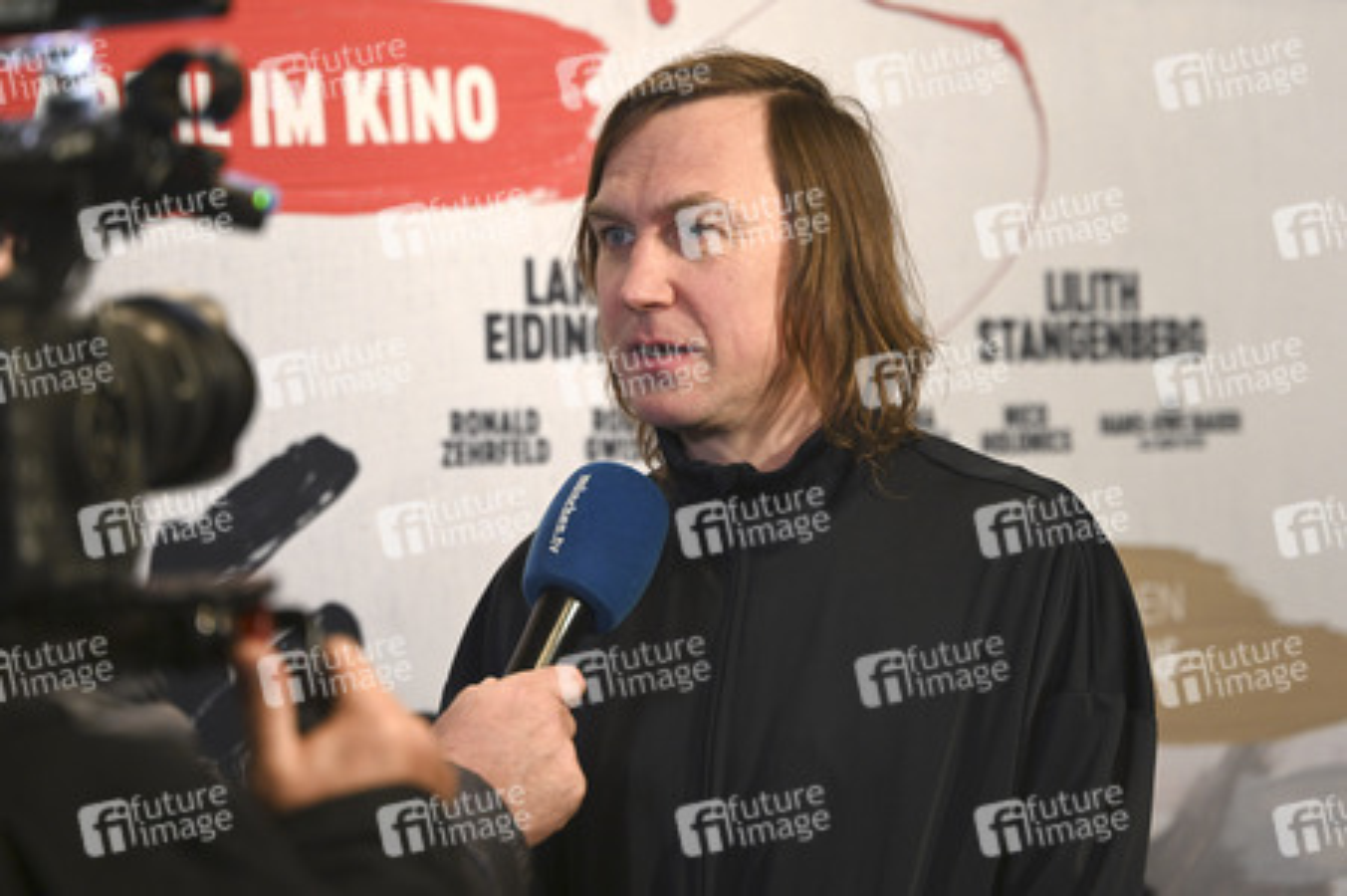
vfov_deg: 18.2
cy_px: 448
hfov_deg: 27.0
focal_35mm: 75
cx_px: 674
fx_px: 2804
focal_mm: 75
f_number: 2.8
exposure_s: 1/200
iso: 1250
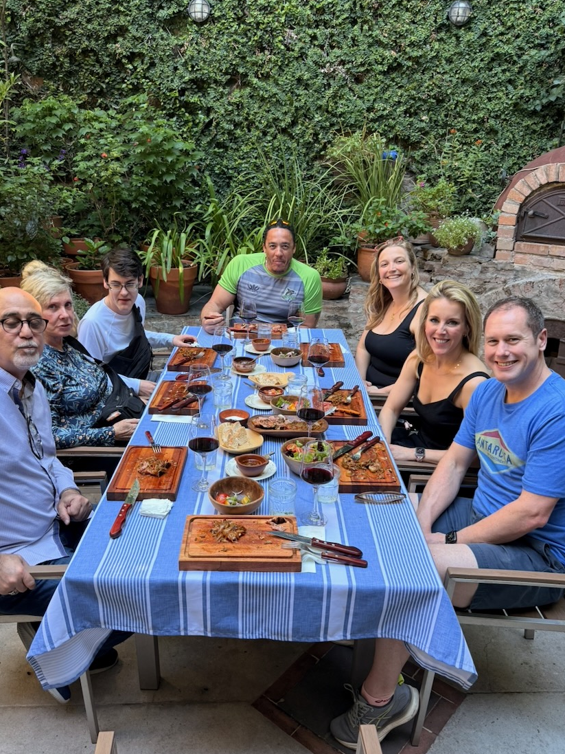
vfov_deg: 63.4
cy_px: 386
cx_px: 252
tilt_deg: -20.6
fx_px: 609
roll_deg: -1.3
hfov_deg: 49.7
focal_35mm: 28
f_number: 1.78
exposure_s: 1/121
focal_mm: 6.76
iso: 160
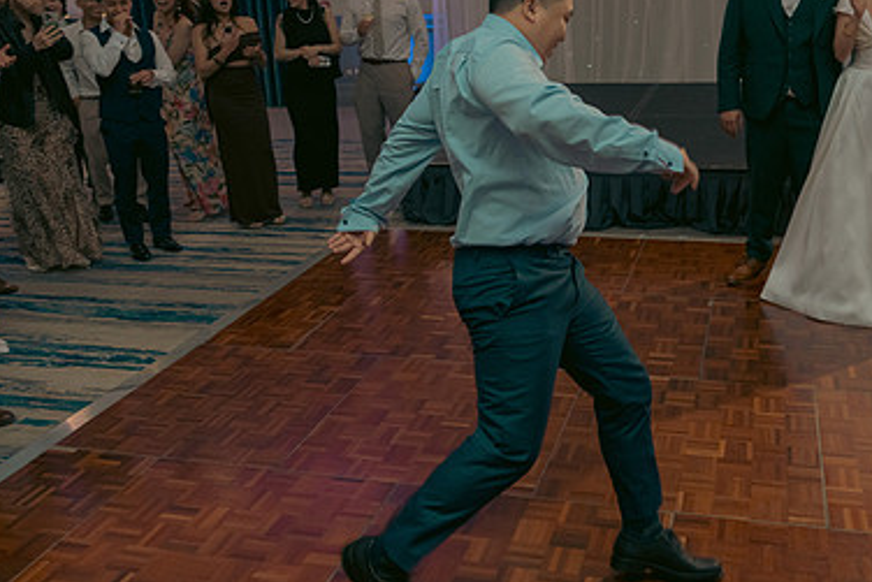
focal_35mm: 37
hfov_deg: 51.3
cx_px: 552
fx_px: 897
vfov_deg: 35.6
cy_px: 198
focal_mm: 24
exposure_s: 1/160
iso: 2500
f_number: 3.5
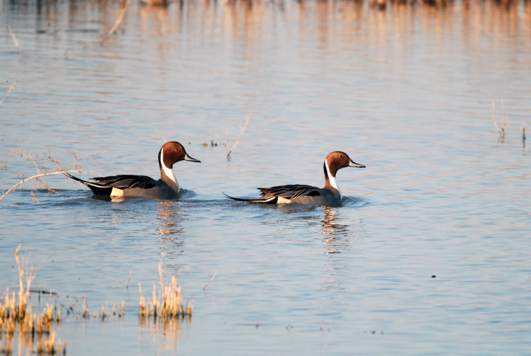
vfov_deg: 1.5
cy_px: 217
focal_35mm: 942
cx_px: 303
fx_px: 13912
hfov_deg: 2.2
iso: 640
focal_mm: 500
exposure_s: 1/1600
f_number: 5.6
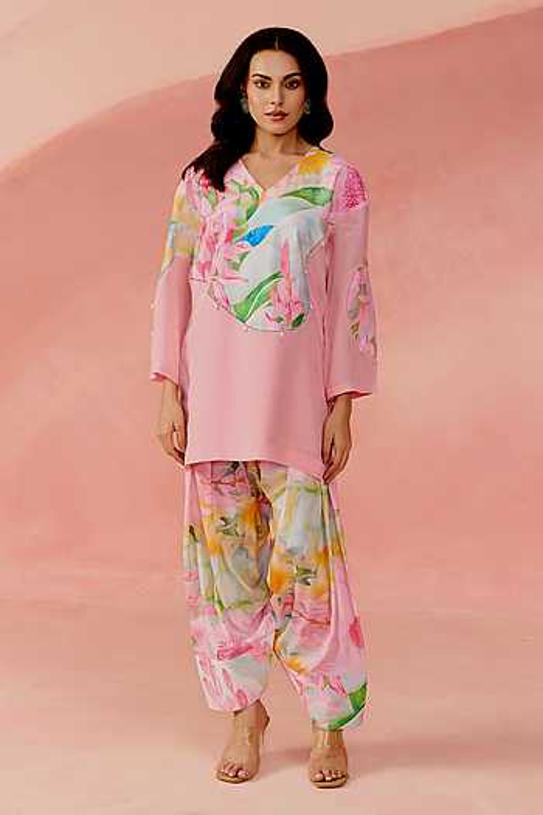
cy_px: 408
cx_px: 272
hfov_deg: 29.2
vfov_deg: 42.7
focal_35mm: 46
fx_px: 1041
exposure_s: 1/160
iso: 250
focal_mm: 46
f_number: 3.5
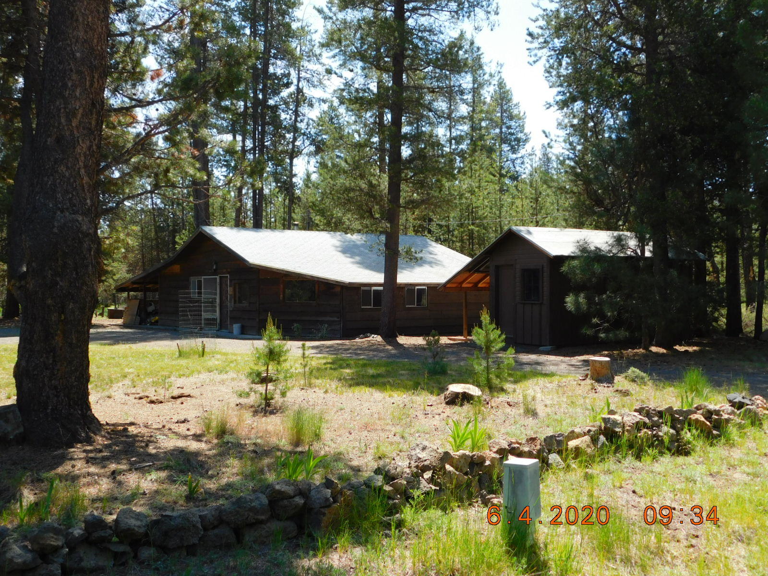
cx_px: 384
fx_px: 799
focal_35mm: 36
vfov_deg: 39.7
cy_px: 288
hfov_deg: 51.4
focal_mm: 6.3
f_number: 3.5
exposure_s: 1/500
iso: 125
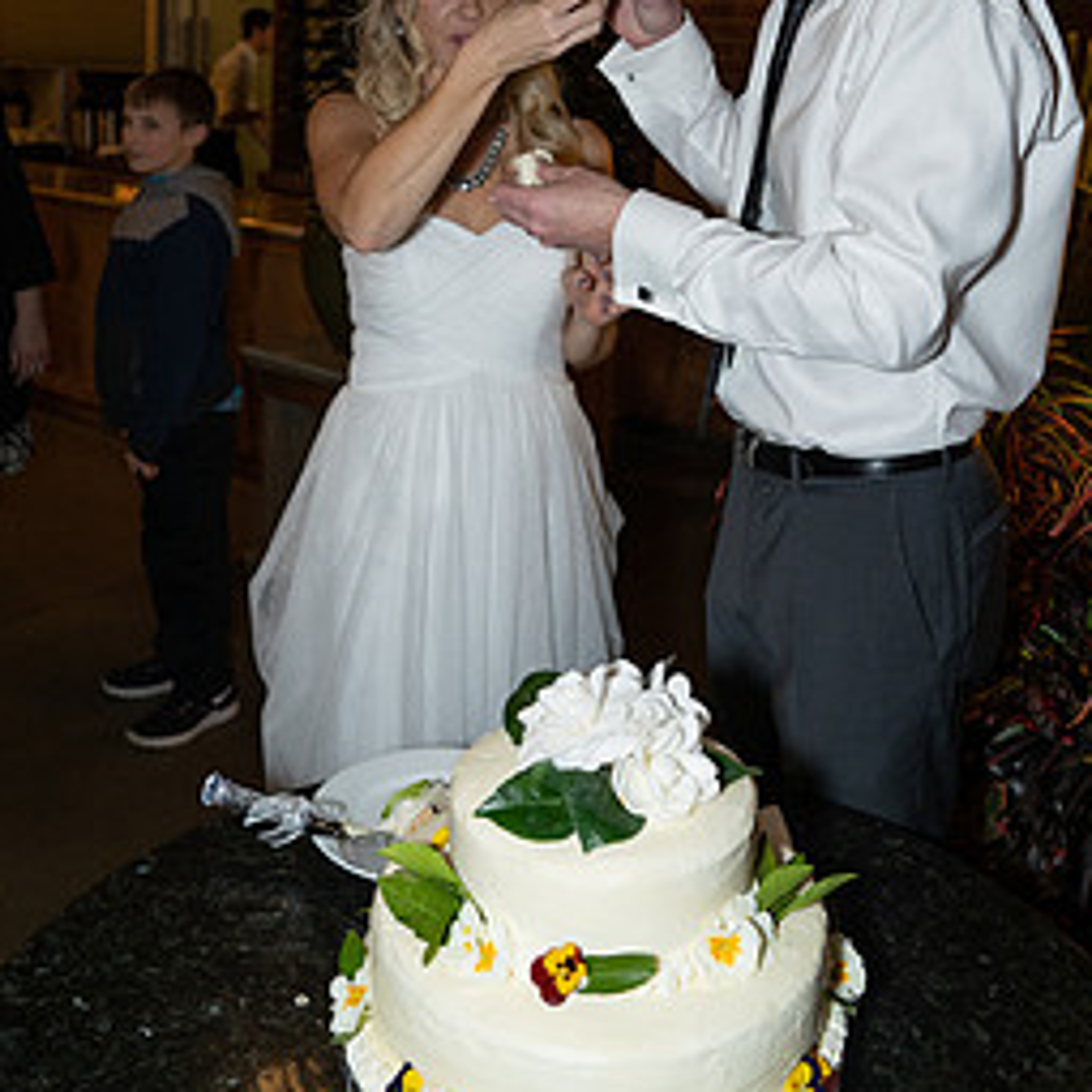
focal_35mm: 36
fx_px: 1285
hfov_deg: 46.0
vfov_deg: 44.4
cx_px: 600
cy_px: 261
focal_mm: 24
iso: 1600
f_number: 3.5
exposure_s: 1/125
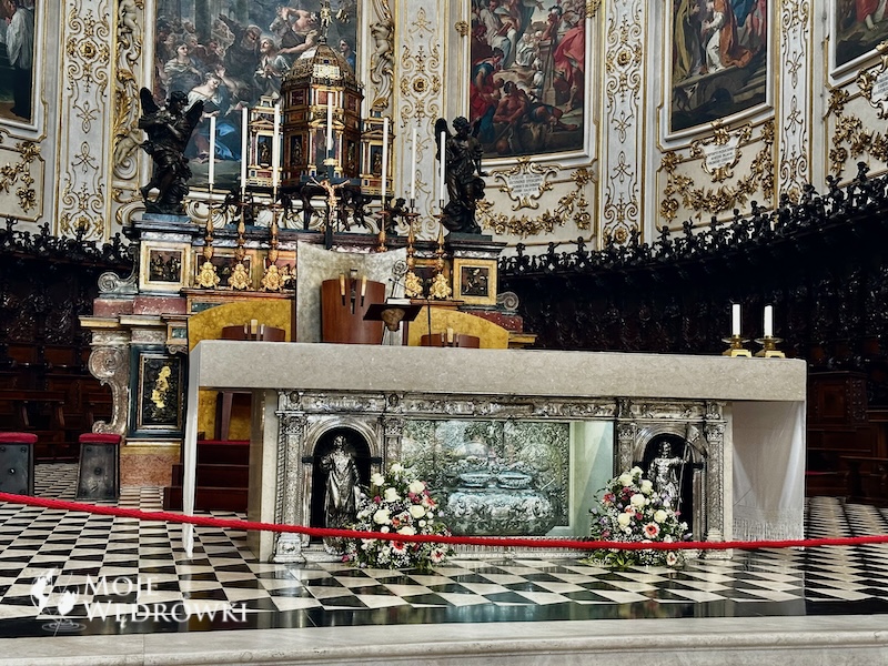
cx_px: 444
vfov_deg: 30.3
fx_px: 1231
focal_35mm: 48
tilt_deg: +3.7
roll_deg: -1.1
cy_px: 333
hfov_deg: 39.7
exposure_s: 1/33
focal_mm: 6.86
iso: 320
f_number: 1.78
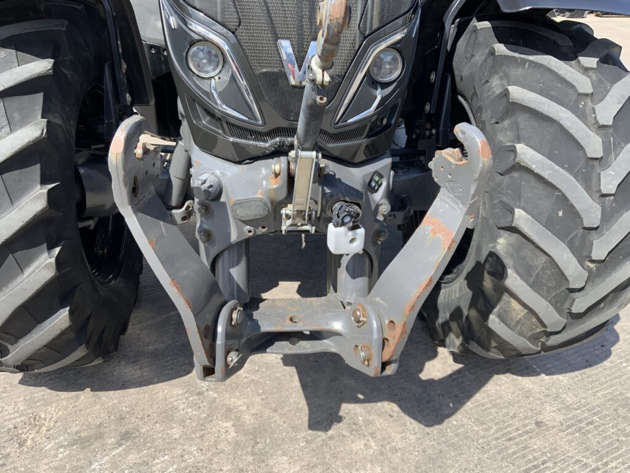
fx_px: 528
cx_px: 315
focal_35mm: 29
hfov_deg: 61.7
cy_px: 236
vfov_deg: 48.2
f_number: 1.8
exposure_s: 1/759
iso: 16
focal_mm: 3
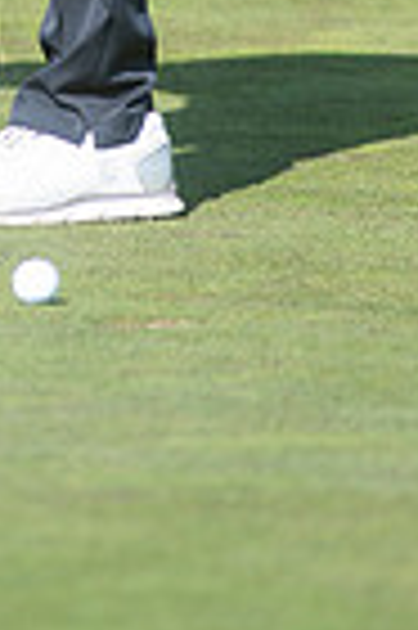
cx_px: -121
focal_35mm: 1450
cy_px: -356
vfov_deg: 1.4
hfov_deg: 0.9
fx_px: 25315
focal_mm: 300
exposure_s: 1/2500
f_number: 4
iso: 400
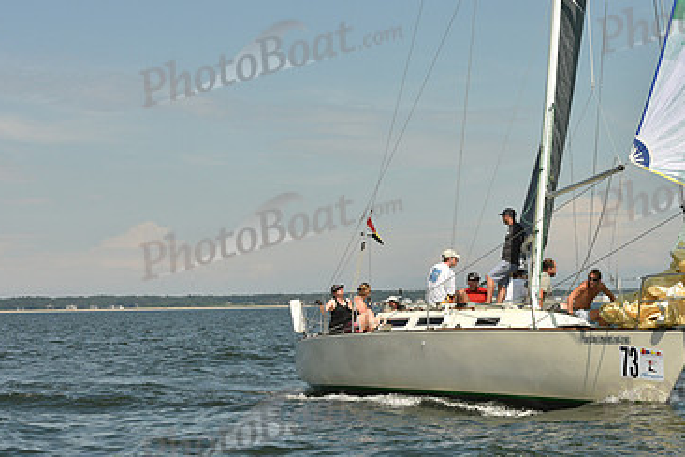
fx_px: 2112
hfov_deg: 18.3
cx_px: 502
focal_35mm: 111
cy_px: 302
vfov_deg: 12.3
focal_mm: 70
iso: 320
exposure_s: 1/1000
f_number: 11
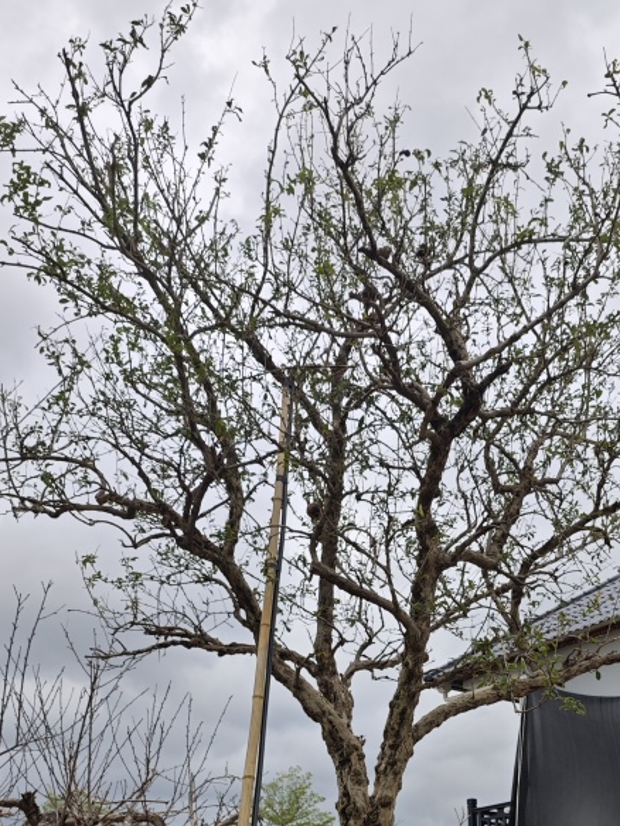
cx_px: 440
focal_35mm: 42
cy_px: 690
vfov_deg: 42.3
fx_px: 1003
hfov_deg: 33.9
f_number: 1.6
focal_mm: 6.55
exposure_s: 1/4992
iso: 50
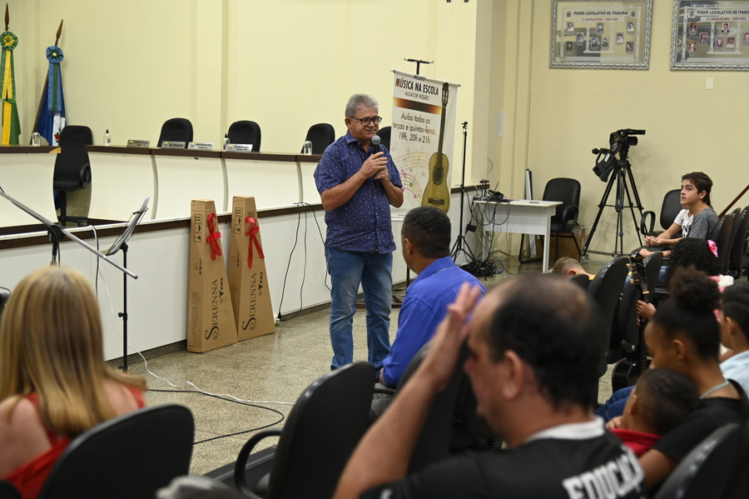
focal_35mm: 52
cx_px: 374
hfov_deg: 38.2
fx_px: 1081
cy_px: 250
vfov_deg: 26.0
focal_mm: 52
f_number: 4
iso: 1400
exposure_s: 1/60
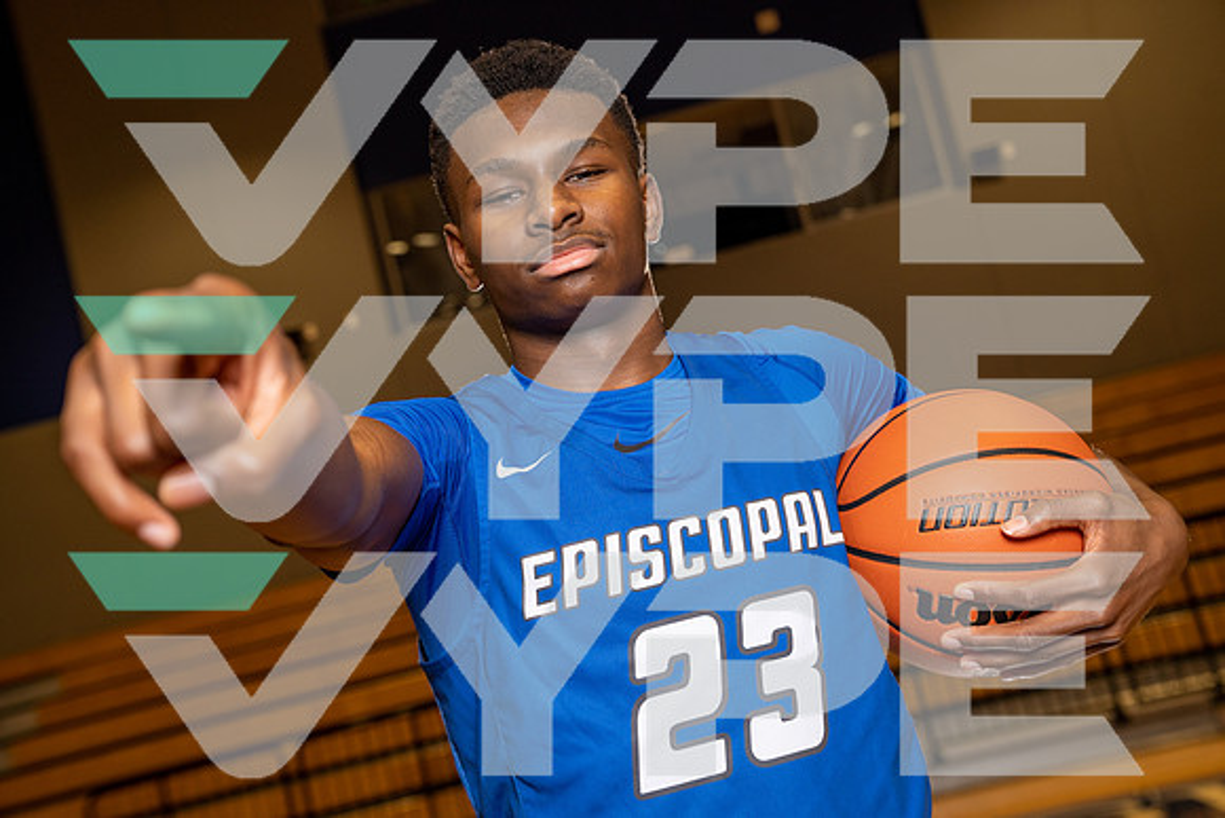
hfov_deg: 39.6
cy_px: 409
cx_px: 612
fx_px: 1702
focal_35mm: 50
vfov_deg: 27.0
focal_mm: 50
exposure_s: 1/250
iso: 400
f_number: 4.5
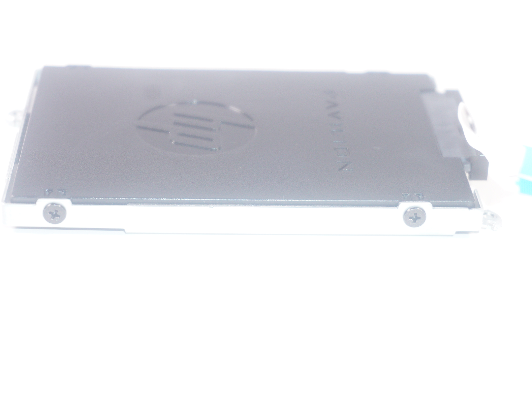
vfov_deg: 18.0
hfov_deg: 23.8
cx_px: 275
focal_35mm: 82
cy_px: 199
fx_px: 1260
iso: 640
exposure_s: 1/160
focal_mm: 50
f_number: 5.6
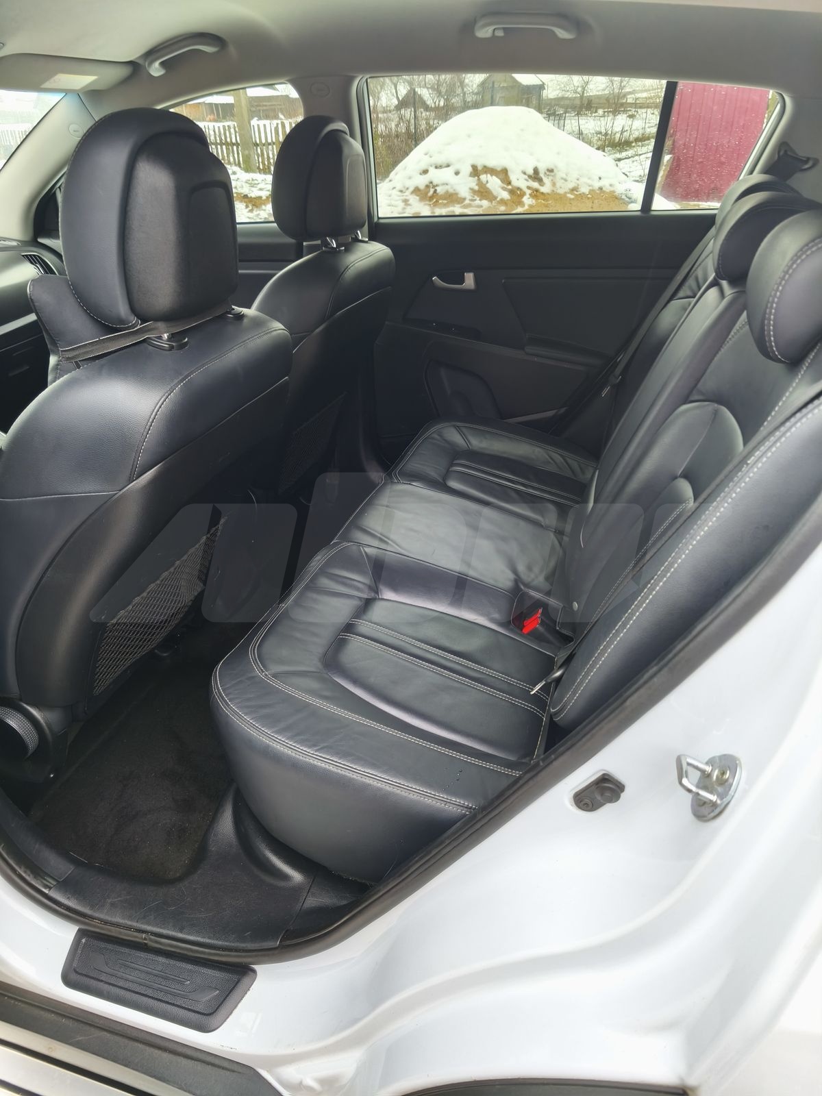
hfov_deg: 58.9
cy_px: 548
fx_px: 728
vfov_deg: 73.9
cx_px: 411
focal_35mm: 23
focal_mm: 5.35
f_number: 1.7
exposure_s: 1/50
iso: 320
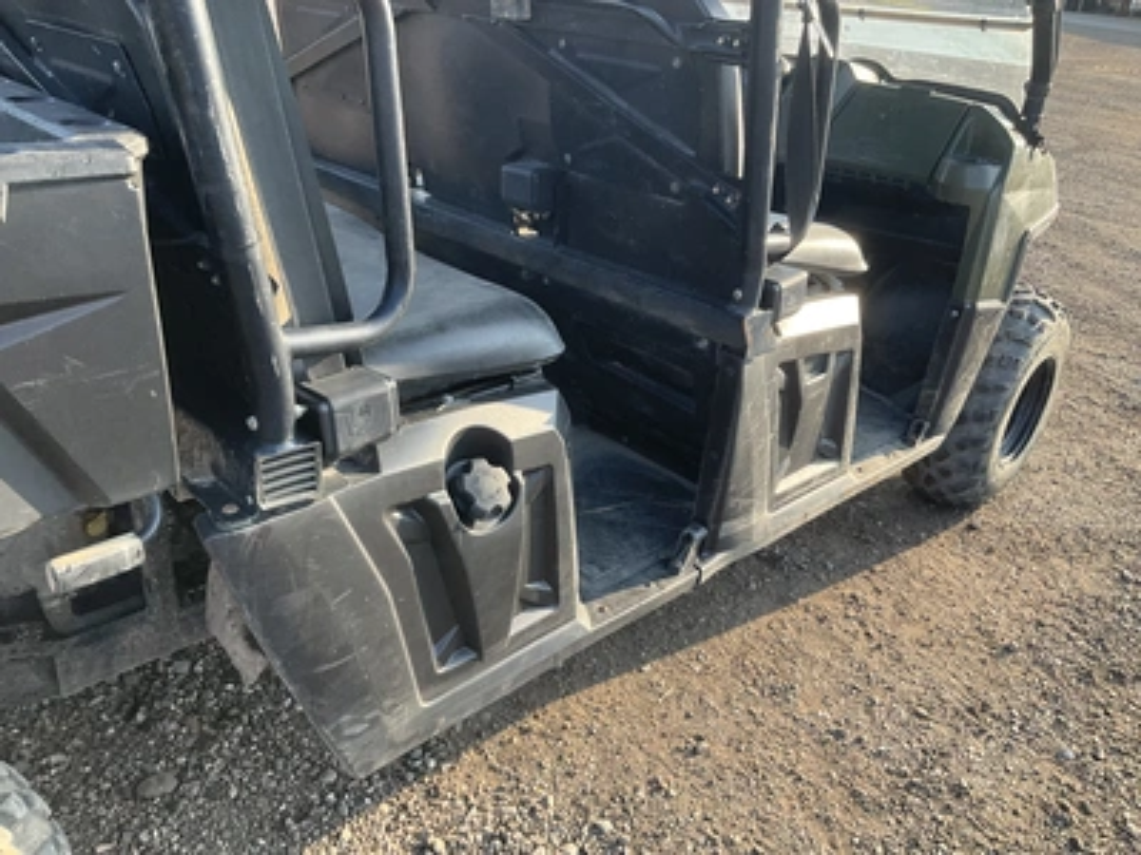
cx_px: 570
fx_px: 956
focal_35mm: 29
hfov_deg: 61.7
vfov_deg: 48.2
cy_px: 428
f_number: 1.8
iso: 20
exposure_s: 1/218
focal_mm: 3
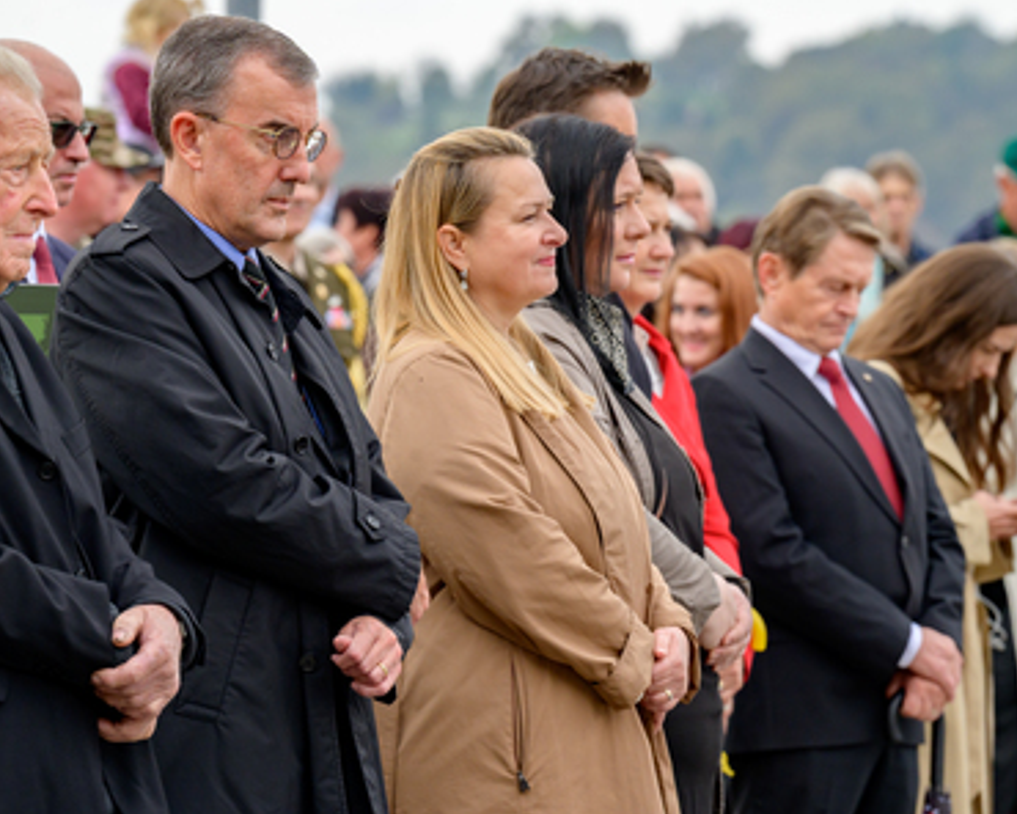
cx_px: 541
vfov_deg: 6.8
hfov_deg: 8.5
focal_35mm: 228
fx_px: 6863
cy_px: 408
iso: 800
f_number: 7.1
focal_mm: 200
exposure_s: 1/640
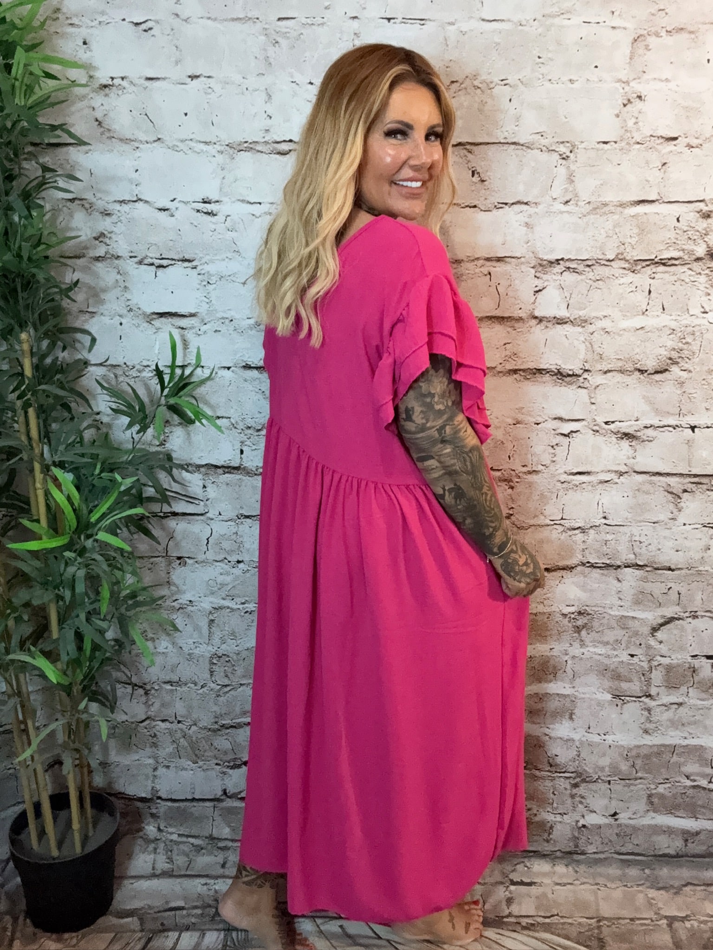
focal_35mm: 30
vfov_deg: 60.0
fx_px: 824
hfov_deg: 46.8
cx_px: 356
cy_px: 475
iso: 250
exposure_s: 1/33
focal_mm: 2.69
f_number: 1.9
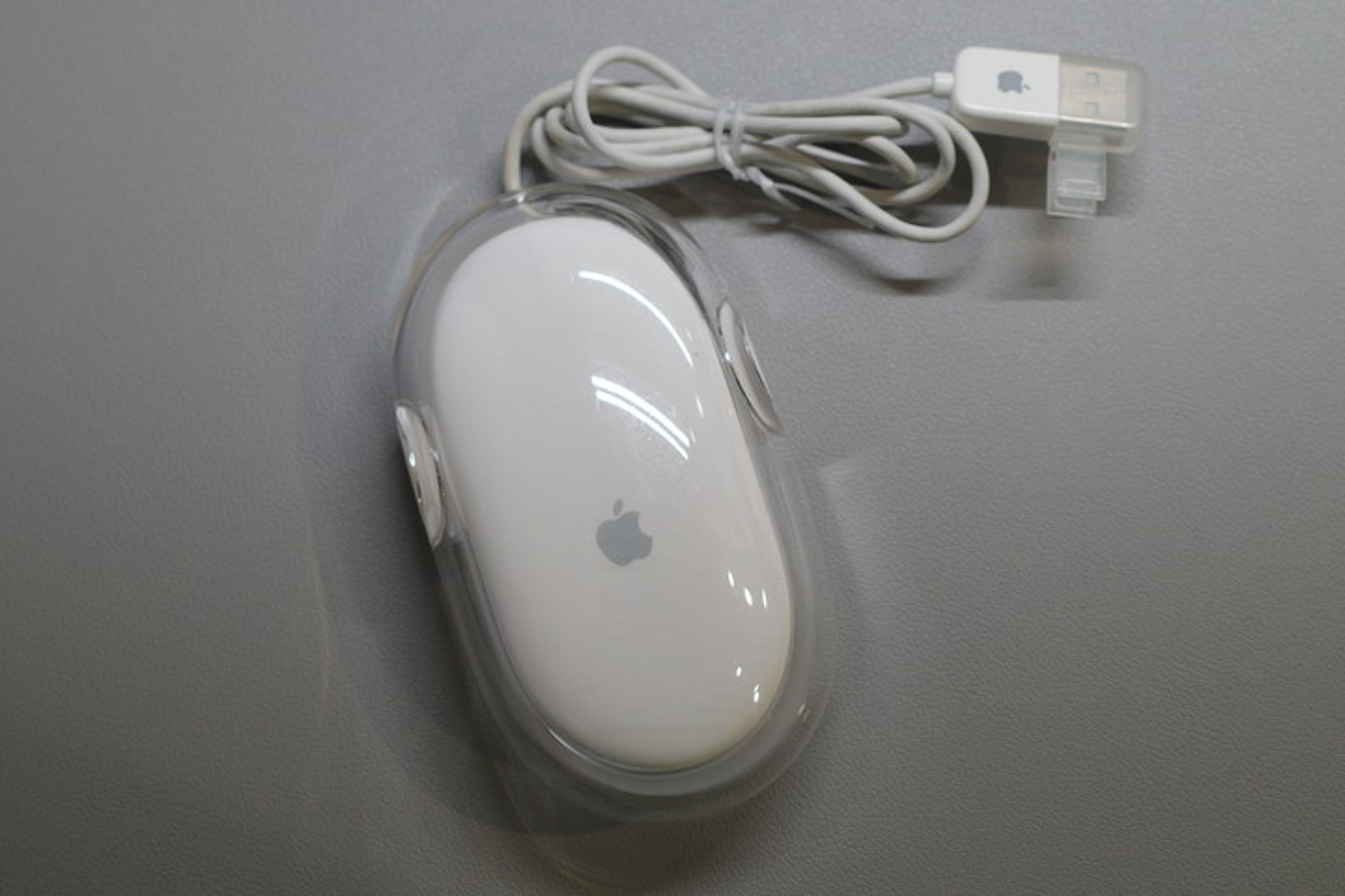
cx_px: 672
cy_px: 448
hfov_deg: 39.6
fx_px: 1868
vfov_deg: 27.0
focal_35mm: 50
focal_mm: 18.3
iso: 200
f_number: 2.8
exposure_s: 1/80
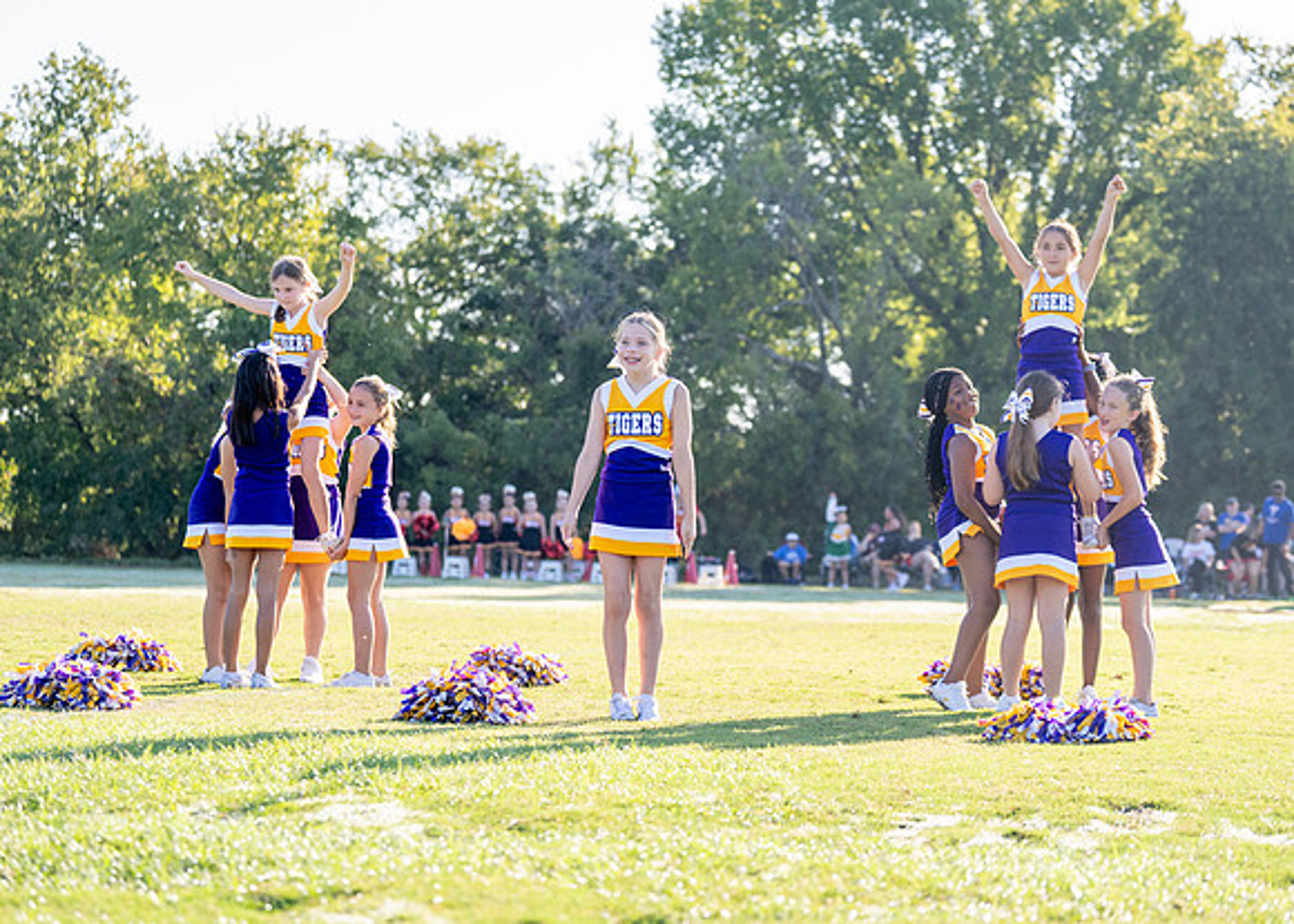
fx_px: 3199
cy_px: 443
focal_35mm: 87
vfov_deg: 16.4
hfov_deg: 22.9
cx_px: 717
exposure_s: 1/2000
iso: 400
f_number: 2.8
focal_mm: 70
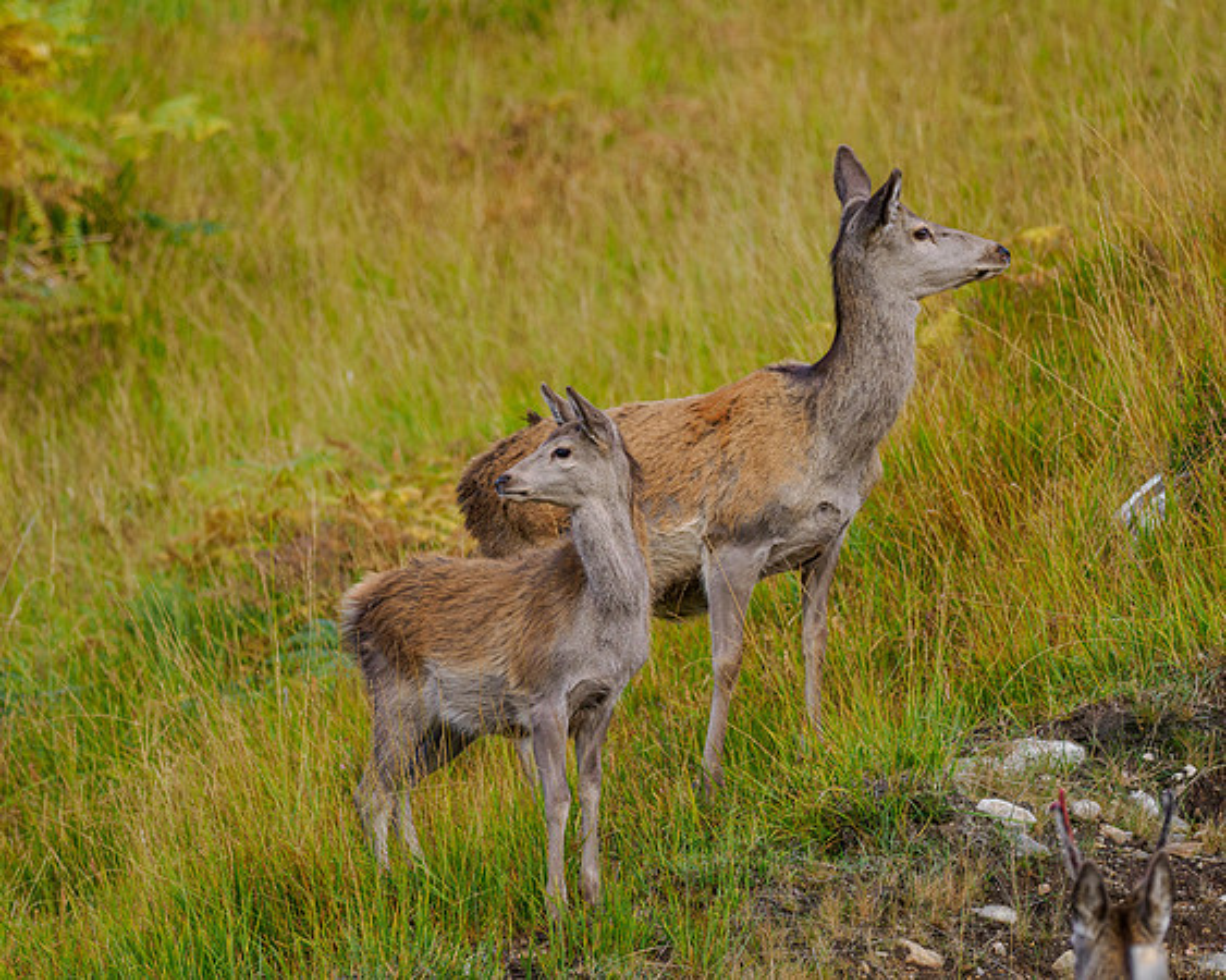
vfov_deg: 2.5
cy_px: 490
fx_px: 22697
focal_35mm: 626
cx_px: 572
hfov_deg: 3.1
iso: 1000
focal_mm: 300
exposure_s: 1/1250
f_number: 4
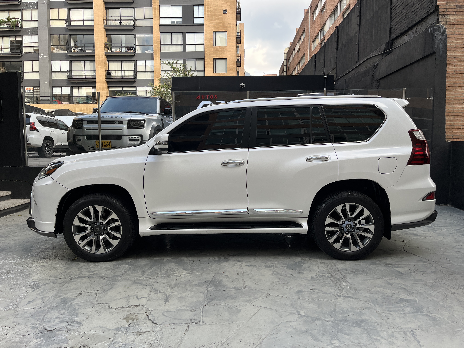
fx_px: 349
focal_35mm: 26
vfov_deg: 53.1
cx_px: 232
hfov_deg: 67.3
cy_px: 174
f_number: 1.6
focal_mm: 5.1
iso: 50
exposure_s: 1/515
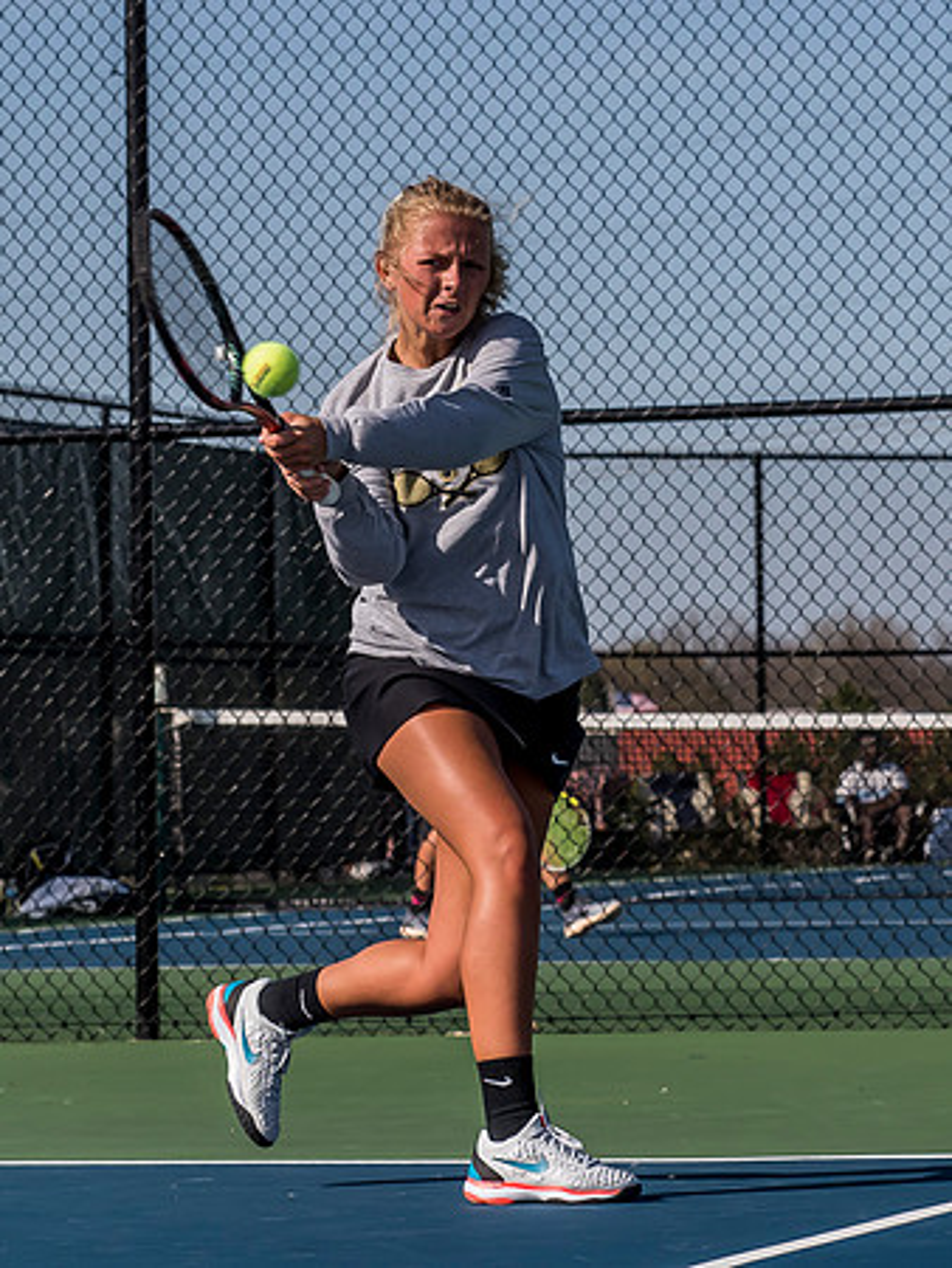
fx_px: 7426
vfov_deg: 9.8
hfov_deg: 7.3
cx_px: 419
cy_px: 475
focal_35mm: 203
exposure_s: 1/1600
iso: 320
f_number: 5
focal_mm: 52
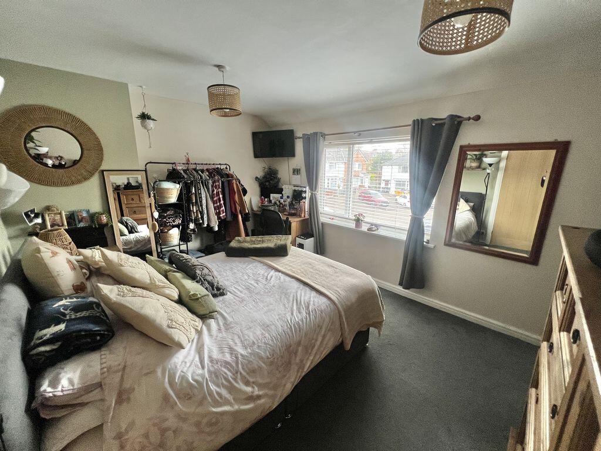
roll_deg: +0.0
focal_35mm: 13
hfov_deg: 106.2
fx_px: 226
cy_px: 226
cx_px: 300
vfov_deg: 89.9
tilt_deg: -13.2
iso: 250
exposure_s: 1/71
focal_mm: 1.57
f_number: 1.8
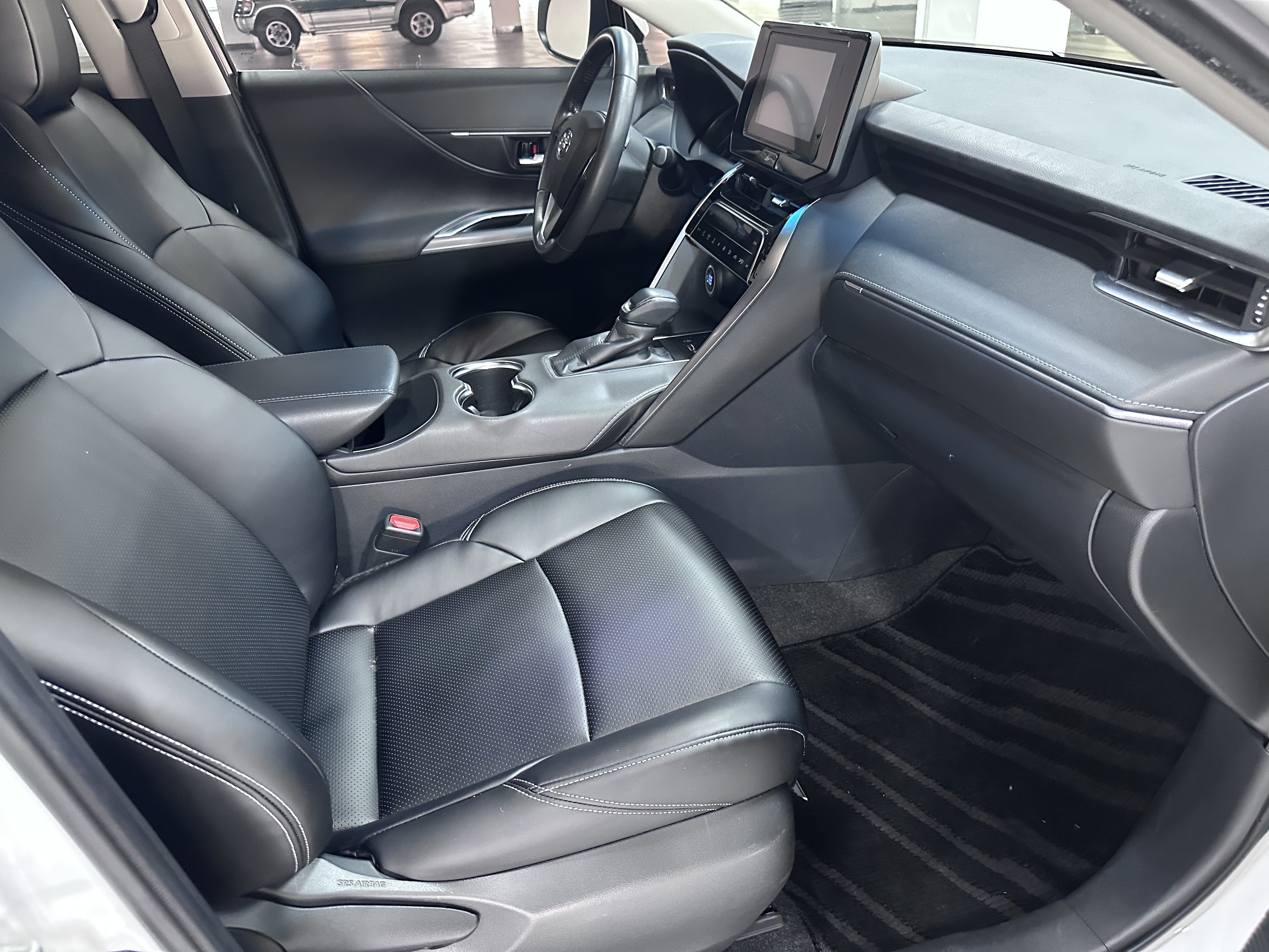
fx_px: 880
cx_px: 634
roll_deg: +2.6
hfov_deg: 71.6
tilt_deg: -28.0
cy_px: 476
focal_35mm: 24
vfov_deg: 56.8
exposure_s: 1/33
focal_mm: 6.86
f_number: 1.78
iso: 640
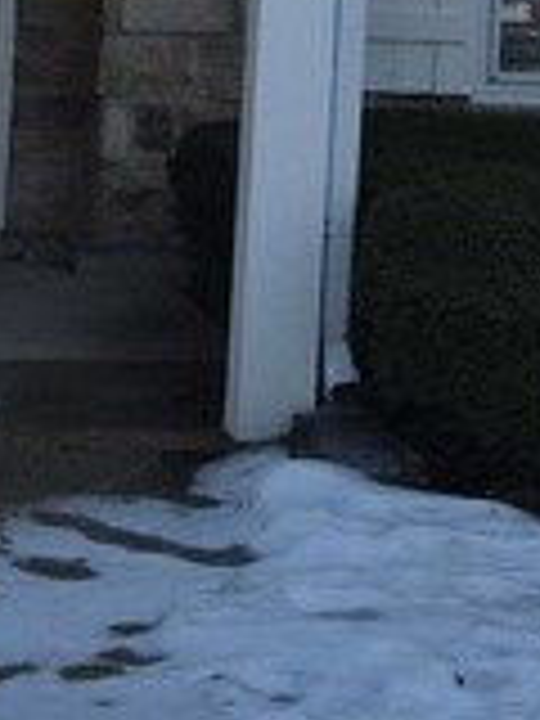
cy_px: -122
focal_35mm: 155
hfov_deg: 9.5
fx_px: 3224
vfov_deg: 12.5
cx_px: 544
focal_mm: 5.4
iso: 50
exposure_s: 1/7696
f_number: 1.8
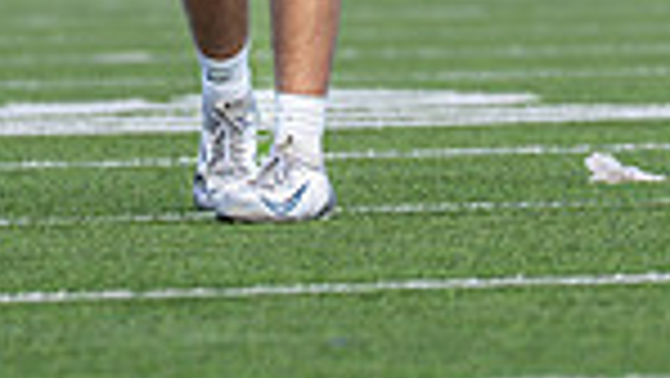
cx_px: 328
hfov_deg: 1.7
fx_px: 22450
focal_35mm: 1263
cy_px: -461
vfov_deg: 1.0
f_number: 2.8
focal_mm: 194
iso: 320
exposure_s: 1/1600
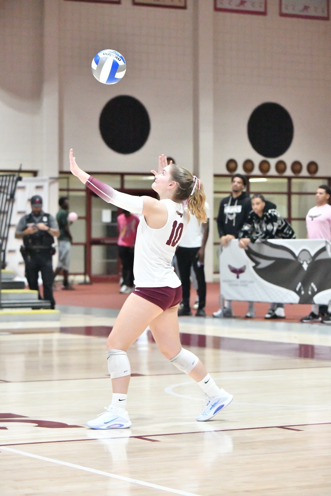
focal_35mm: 125
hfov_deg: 11.0
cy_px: 248
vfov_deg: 16.4
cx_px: 166
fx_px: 1724
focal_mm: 125
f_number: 5
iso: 25600
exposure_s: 1/640
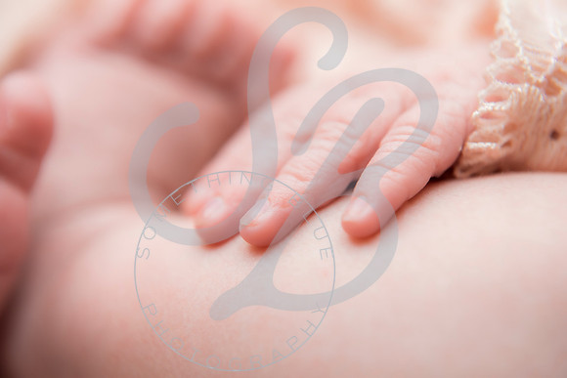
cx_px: 284
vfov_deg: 19.5
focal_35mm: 70
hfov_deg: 28.8
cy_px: 189
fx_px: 1103
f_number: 5.6
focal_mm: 70
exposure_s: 1/125
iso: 800
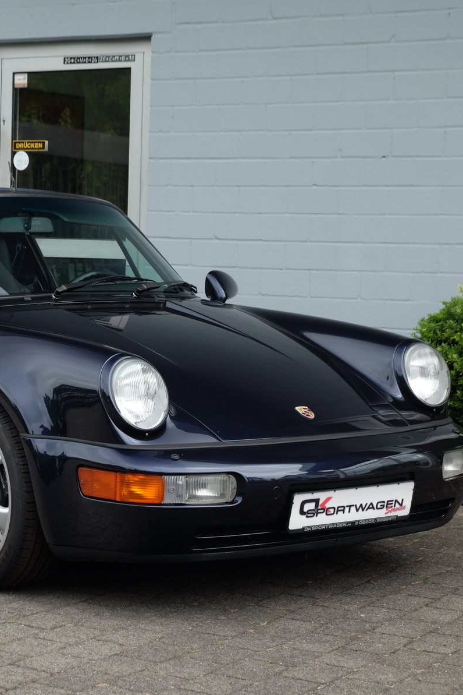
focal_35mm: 92
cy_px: 347
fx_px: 1774
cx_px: 65
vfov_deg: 22.1
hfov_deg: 14.7
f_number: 5.6
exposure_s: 1/140
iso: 200
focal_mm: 40.7
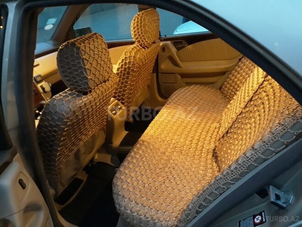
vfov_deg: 51.4
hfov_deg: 65.3
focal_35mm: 27
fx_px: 236
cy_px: 114
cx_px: 151
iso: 800
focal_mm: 3.71
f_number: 1.7
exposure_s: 1/10
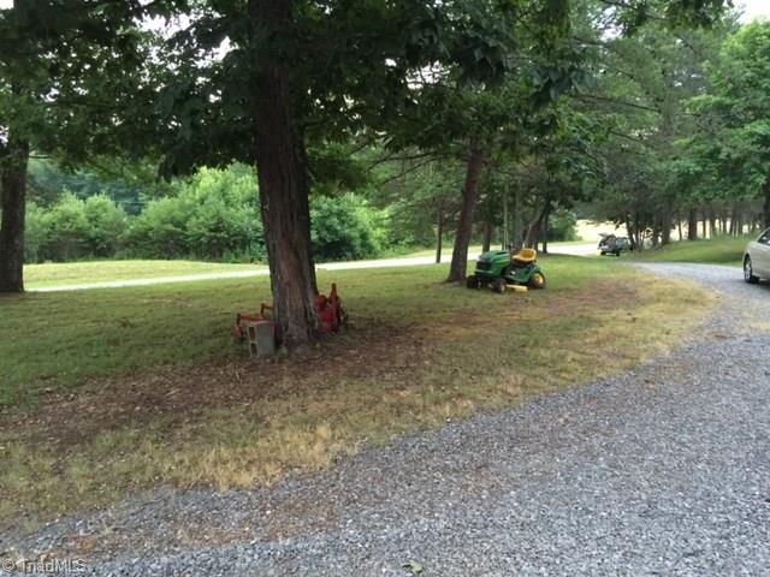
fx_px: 645
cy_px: 288
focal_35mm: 29
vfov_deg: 48.2
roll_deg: -1.5
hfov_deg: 61.7
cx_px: 385
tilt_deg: -7.8
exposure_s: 1/10
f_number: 2.2
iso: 125
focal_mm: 4.15
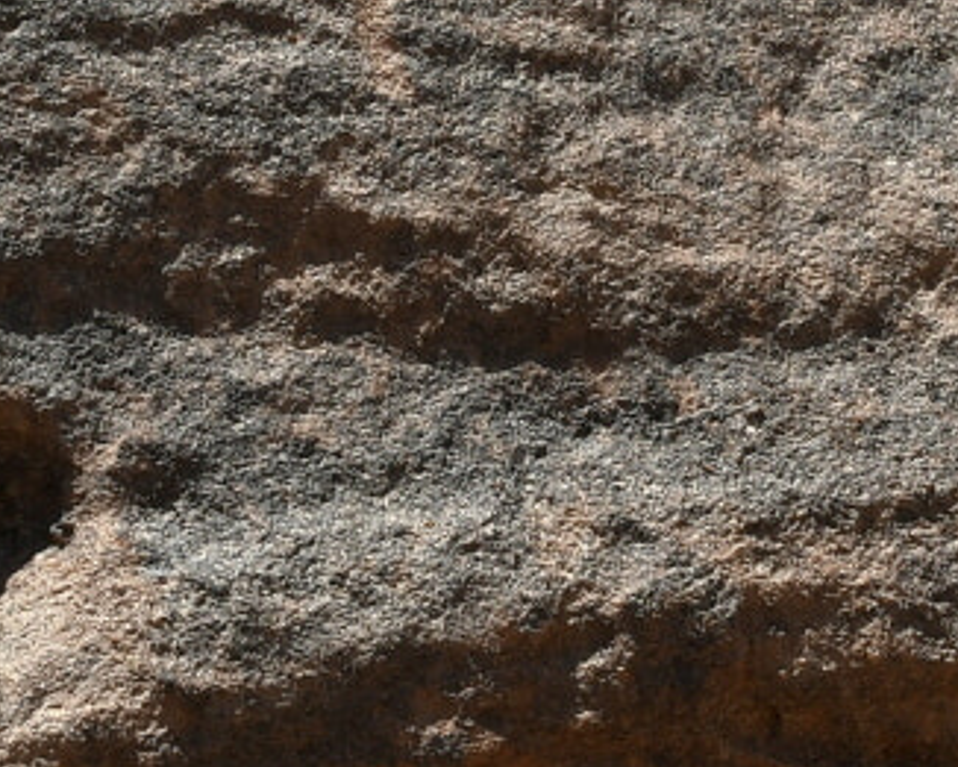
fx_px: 4935
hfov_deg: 11.0
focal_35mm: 174
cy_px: -156
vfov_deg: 8.8
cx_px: 996
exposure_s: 1/500
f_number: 11
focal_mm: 22
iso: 200
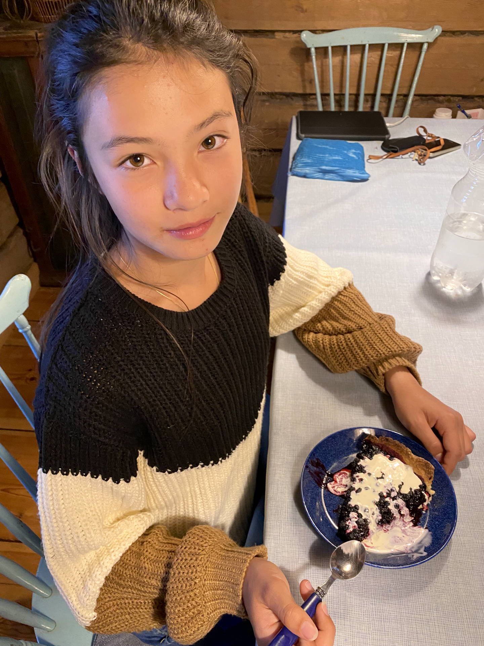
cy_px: 323
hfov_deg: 53.1
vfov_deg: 67.3
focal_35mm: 26
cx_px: 242
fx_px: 485
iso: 400
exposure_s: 1/33
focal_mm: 4.25
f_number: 1.8
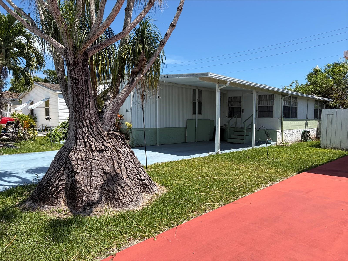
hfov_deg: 67.3
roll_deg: -0.3
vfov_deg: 53.1
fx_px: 261
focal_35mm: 26
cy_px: 130
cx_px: 174
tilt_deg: -3.3
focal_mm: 5.96
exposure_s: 1/2985
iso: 50
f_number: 1.6
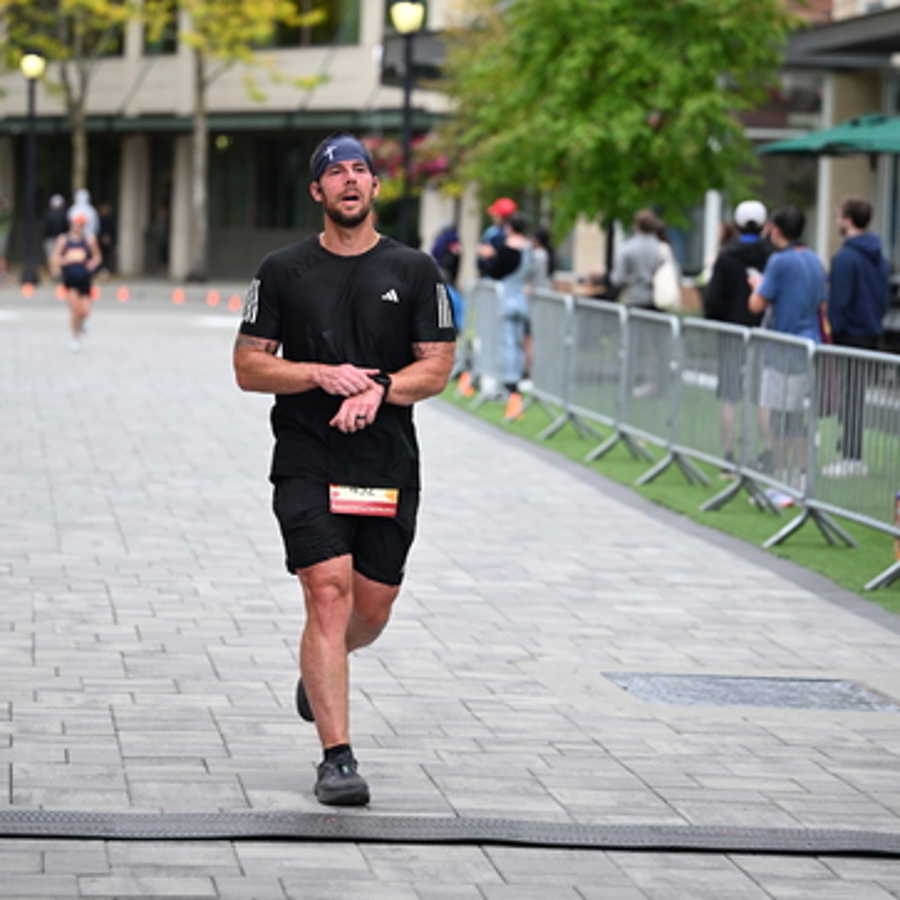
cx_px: 452
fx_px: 3824
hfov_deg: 13.4
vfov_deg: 13.4
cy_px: 298
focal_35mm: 130
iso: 640
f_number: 2.8
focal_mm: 101
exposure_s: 1/2000
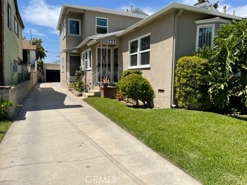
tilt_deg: -6.3
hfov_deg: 67.3
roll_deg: -1.4
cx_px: 124
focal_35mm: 26
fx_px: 186
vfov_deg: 53.1
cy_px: 92
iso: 32
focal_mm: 5.1
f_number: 1.6
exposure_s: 1/3559
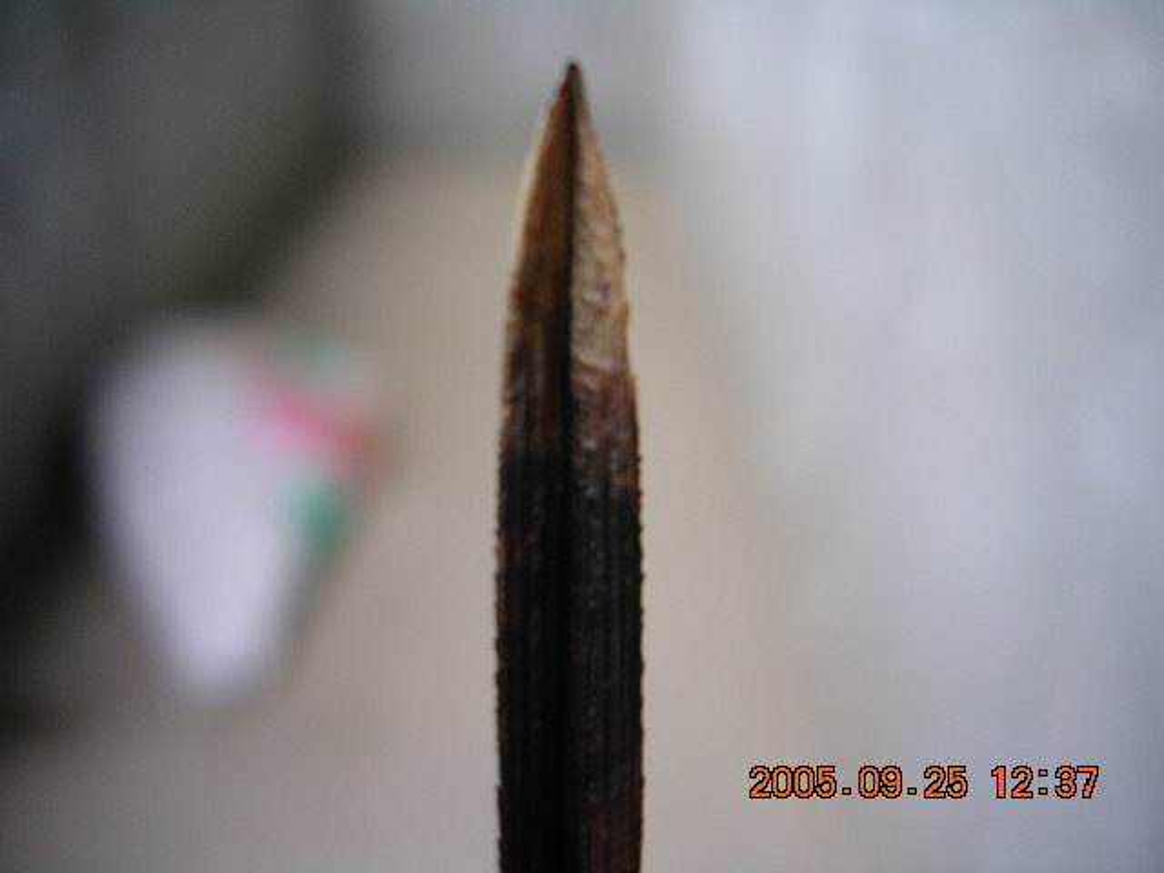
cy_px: 436
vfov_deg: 37.7
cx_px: 582
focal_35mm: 38
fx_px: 1278
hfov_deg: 49.0
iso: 50
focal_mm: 5.8
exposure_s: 1/60.1
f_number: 2.8
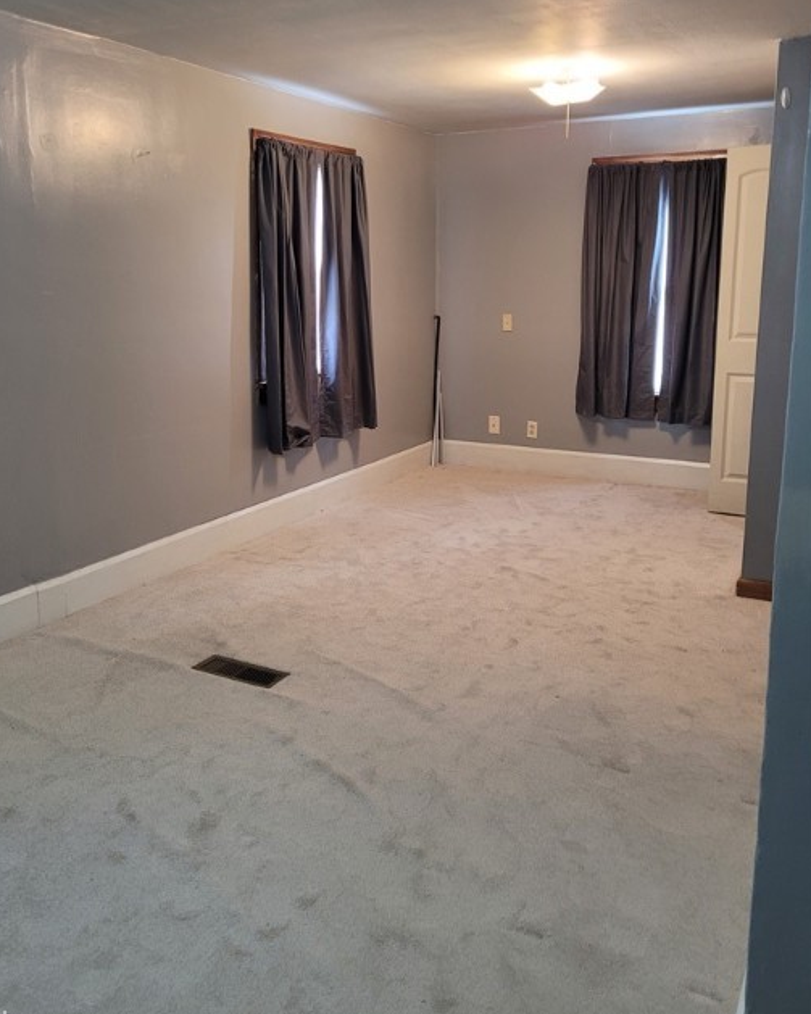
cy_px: 432
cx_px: 356
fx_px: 930
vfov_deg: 56.9
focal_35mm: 31
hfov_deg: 47.0
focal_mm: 5.4
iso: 200
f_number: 1.8
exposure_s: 1/40
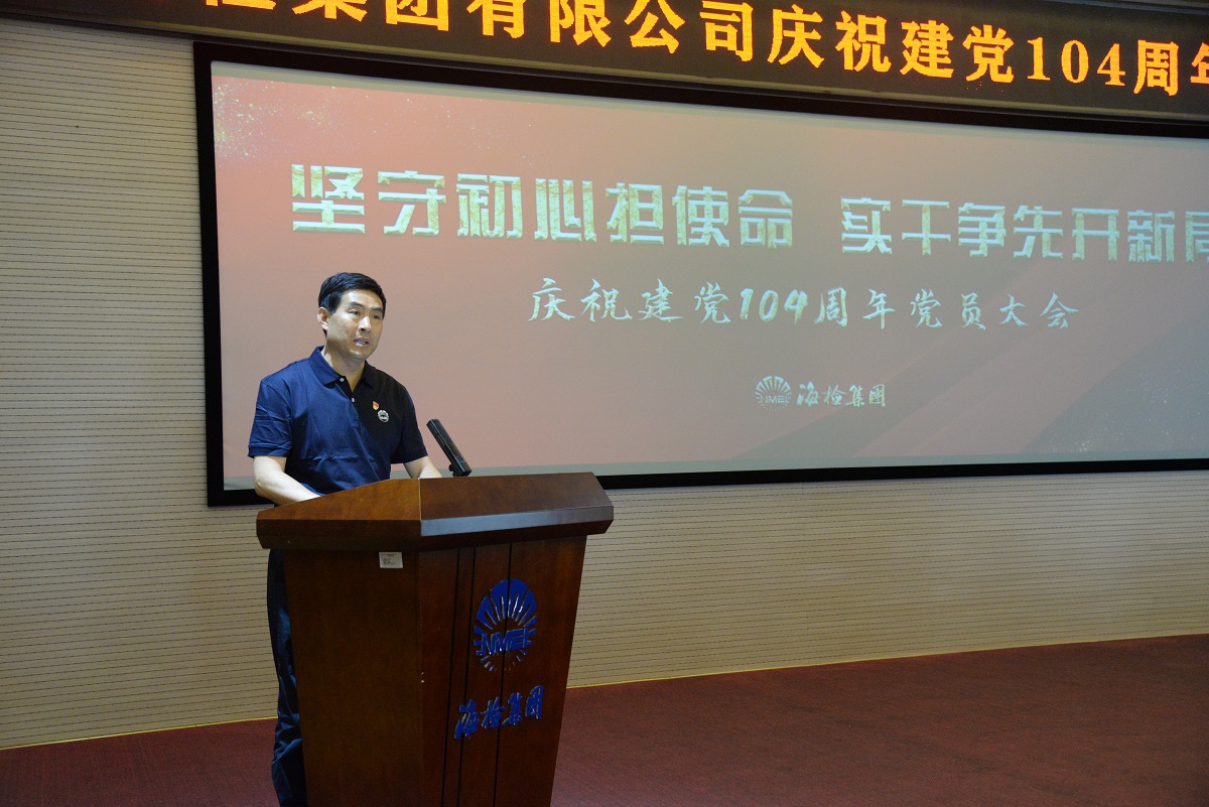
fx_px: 1344
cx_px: 604
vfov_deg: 33.4
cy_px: 404
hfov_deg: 48.4
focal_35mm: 40
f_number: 4.5
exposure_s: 1/200
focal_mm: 40
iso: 4500
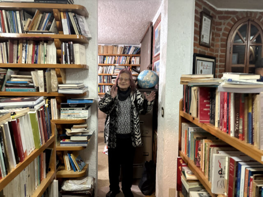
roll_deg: +1.3
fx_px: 198
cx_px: 132
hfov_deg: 67.3
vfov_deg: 53.1
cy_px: 98
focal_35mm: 26
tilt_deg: -4.6
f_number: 1.6
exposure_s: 1/30
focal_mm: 5.96
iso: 500
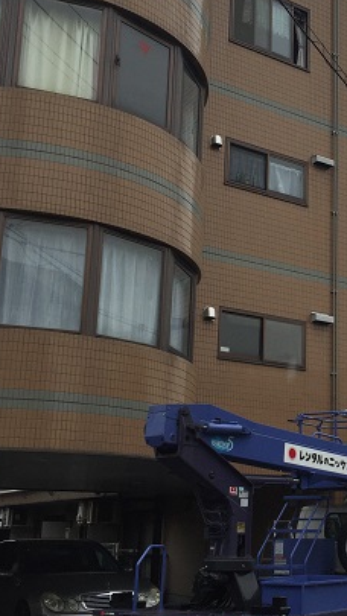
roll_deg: +0.3
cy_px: 329
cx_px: 350
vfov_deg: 40.6
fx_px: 834
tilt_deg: +14.9
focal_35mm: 51
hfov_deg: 22.6
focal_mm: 4.15
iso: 32
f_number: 2.2
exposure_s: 1/1163
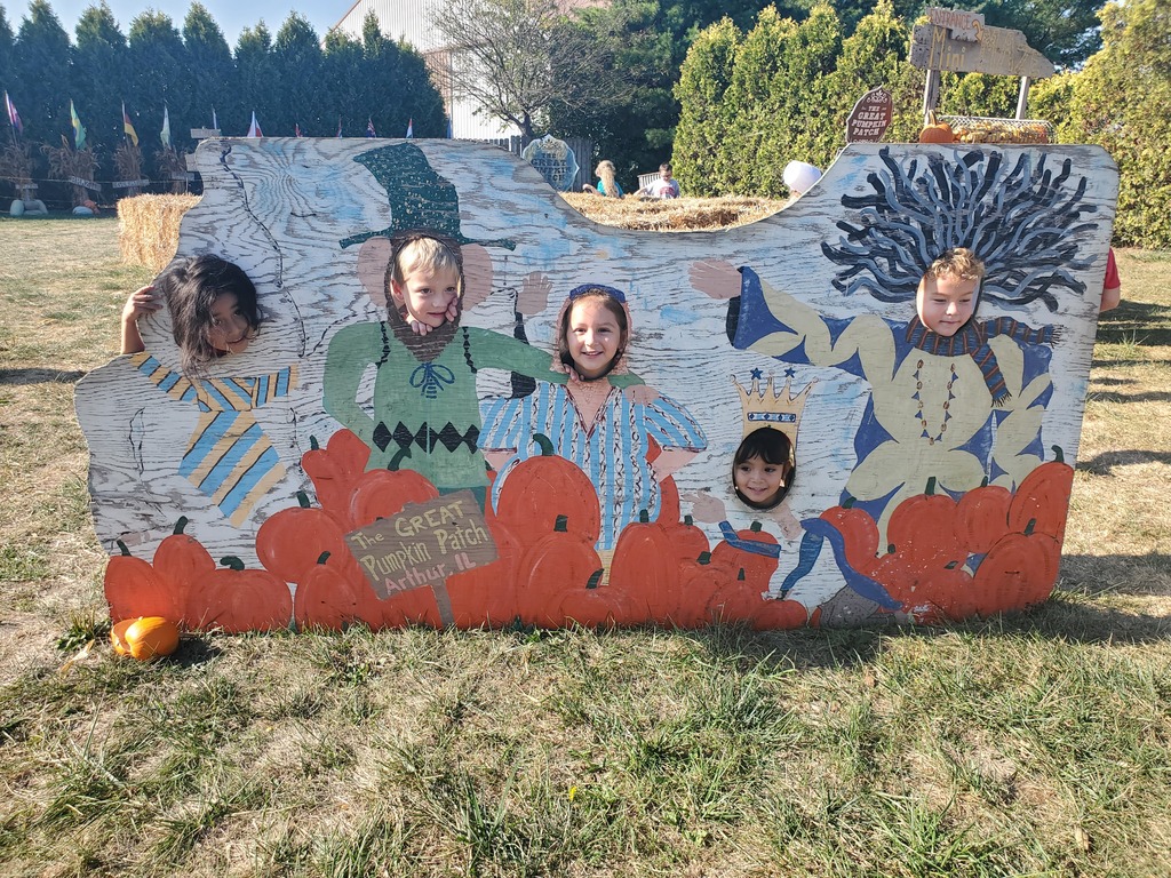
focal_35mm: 26
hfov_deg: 67.3
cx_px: 586
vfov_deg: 53.1
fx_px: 880
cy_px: 439
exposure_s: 1/488
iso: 50
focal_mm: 4.3
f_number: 2.4
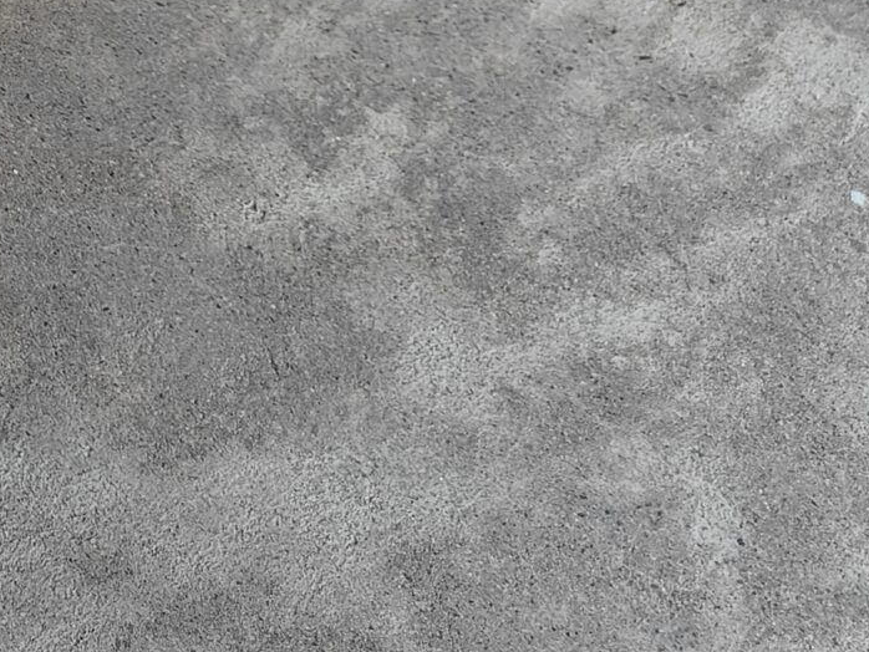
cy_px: -412
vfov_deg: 15.2
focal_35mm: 88
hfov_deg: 18.9
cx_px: -529
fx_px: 2210
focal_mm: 5.59
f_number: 1.8
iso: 100
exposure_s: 1/100
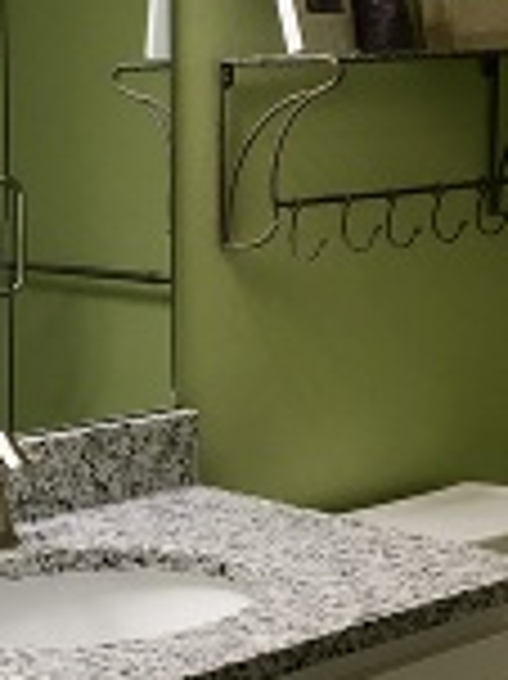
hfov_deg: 15.8
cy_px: 374
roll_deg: +1.8
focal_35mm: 92
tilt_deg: -9.4
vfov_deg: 21.3
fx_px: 1803
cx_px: 22
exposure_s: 1/30
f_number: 2.2
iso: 32
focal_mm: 4.15
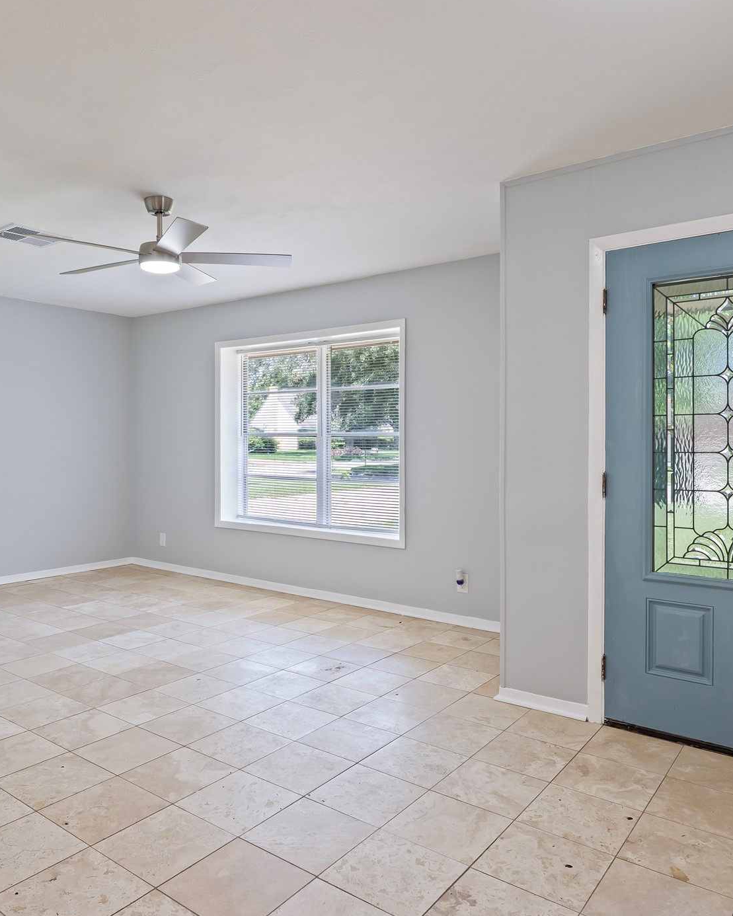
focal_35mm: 25
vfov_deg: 68.1
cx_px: 319
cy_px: 447
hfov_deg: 56.6
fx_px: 678
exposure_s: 1/8
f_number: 6.3
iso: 125
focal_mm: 17
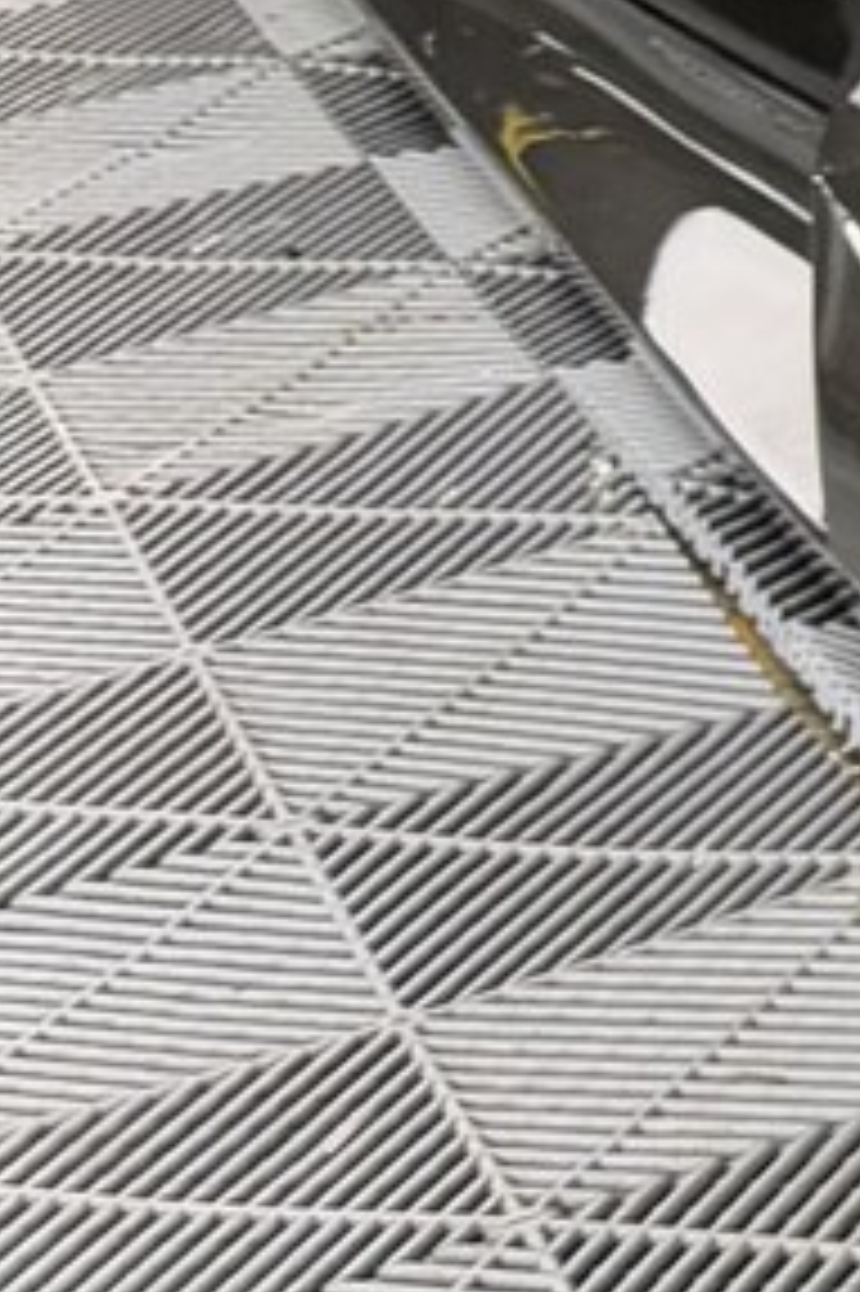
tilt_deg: -16.9
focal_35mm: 174
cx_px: 3089
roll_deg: +2.5
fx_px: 6242
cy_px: 5
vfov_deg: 11.7
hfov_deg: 6.7
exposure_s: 1/135
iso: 125
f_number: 1.78
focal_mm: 6.76
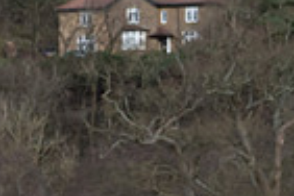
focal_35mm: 365
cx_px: 45
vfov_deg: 3.7
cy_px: 385
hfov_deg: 5.6
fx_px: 2981
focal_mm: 35
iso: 640
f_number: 4
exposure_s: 1/800
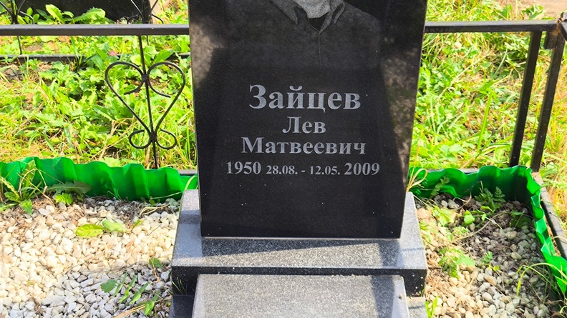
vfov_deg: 21.8
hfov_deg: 37.9
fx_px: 827
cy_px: 134
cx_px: 285
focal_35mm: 55
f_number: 1.7
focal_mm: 4.71
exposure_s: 1/601
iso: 50
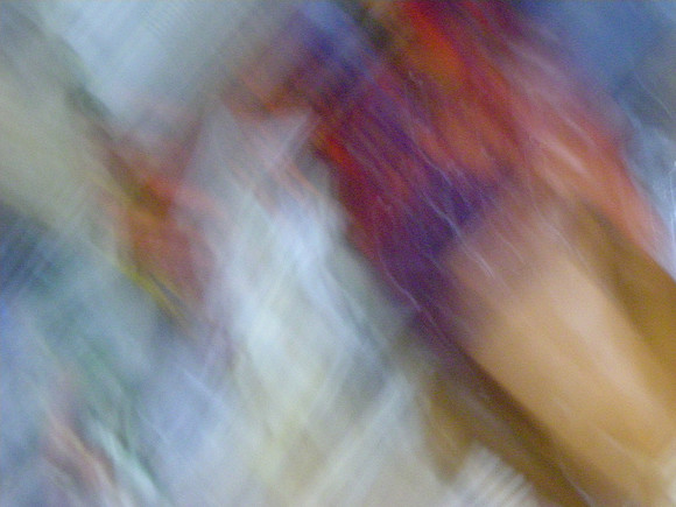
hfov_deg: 18.7
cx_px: 338
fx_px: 2050
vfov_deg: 14.1
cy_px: 254
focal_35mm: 105
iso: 800
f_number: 4.7
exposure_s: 1/2.9
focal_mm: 17.1
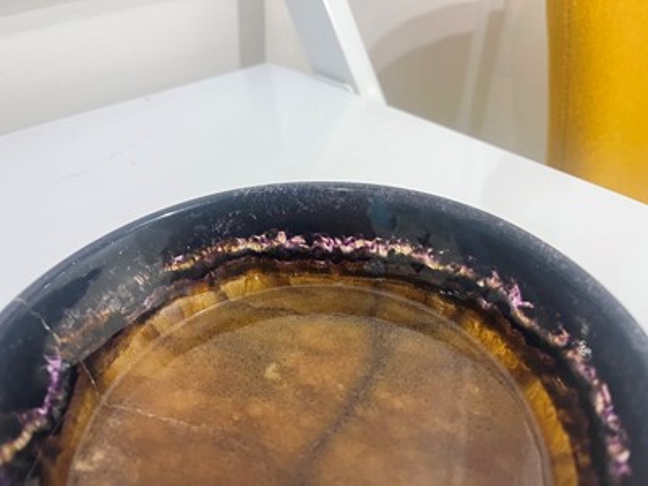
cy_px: 243
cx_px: 324
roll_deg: +0.8
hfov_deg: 67.3
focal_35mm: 26
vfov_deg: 53.1
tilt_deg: -38.3
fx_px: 487
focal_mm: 5.1
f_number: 1.6
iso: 400
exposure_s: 1/50
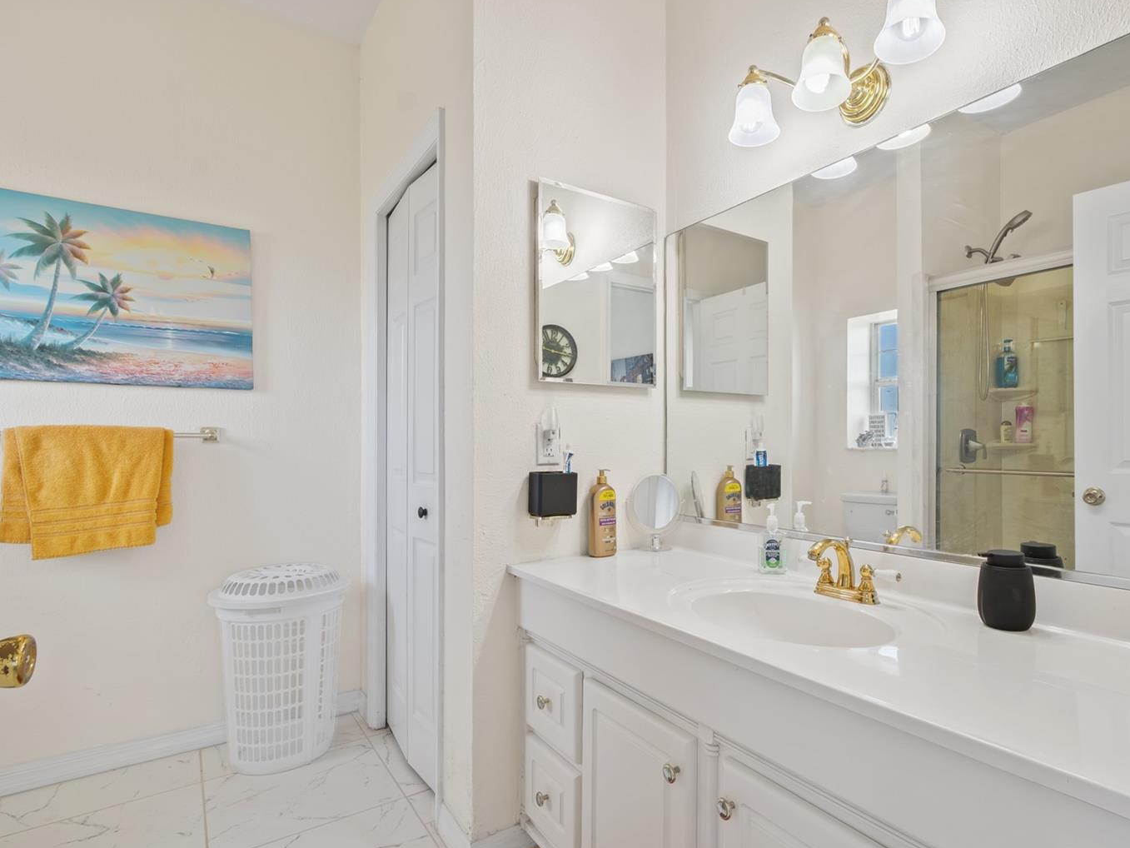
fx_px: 555
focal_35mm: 17
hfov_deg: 90.5
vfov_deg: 74.7
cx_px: 640
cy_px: 421
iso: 100
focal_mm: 10
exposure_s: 1/5
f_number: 9
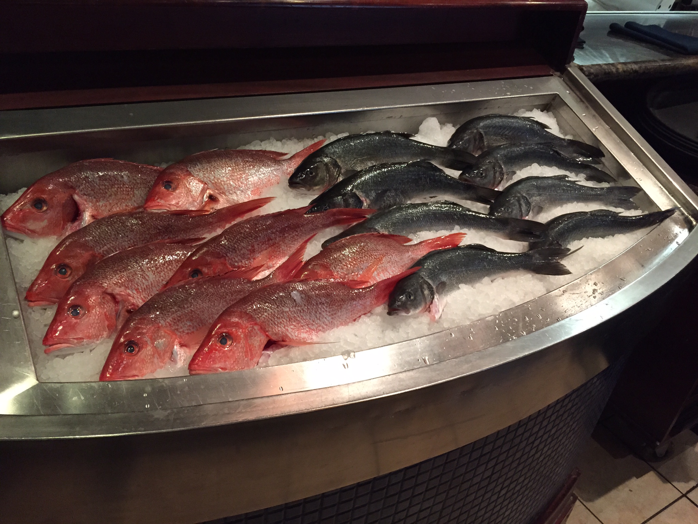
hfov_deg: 61.7
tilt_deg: -32.6
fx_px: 585
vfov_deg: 48.2
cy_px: 262
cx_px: 349
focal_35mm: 29
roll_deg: -6.2
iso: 250
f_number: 2.2
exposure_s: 1/30
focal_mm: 4.15
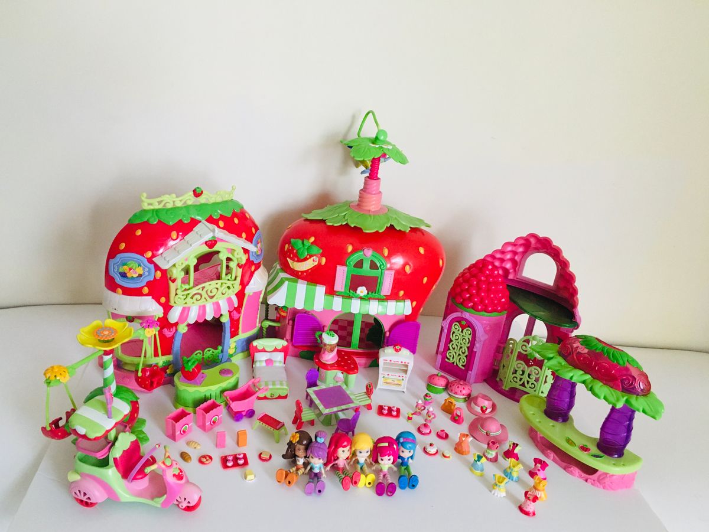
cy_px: 266
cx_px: 354
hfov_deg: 61.6
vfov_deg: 48.3
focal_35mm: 29
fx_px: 594
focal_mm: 4.15
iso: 160
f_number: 2.2
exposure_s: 1/30
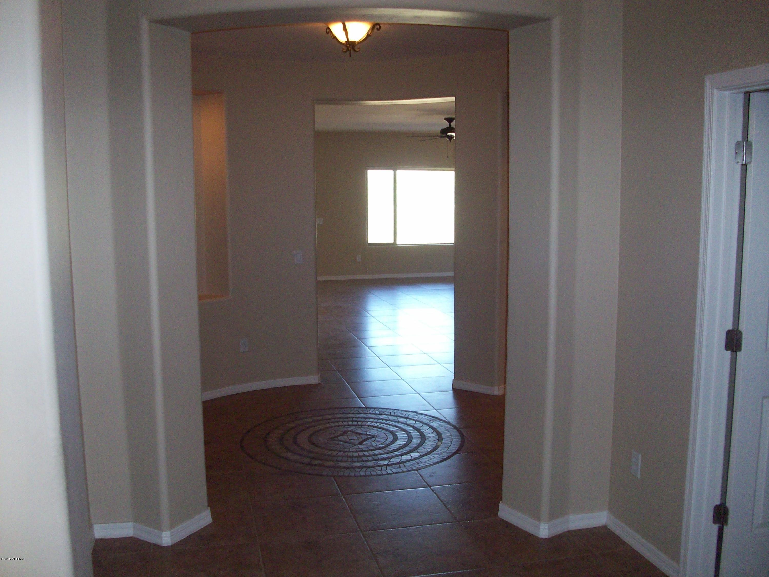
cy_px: 288
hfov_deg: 54.0
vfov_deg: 41.8
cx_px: 384
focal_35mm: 34
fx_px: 755
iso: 160
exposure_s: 1/60
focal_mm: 5.7
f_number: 2.8
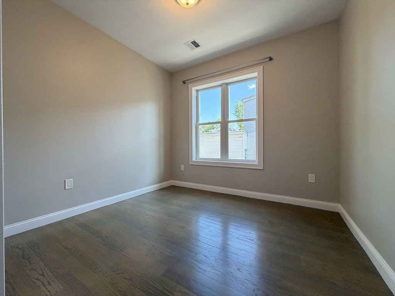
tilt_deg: +0.6
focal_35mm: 14
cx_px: 198
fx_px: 160
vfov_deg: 85.7
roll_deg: -0.2
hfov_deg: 102.1
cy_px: 148
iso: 250
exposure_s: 1/120
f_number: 2.2
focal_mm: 2.22
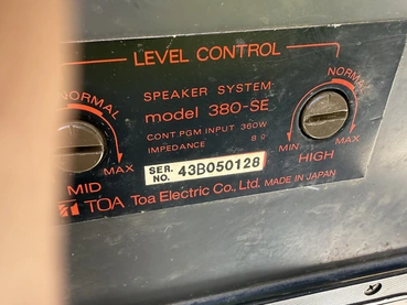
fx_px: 306
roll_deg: +2.4
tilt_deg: -27.6
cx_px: 215
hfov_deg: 67.2
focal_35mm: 26
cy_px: 145
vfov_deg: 53.1
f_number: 2.2
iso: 200
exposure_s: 1/99
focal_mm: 2.22
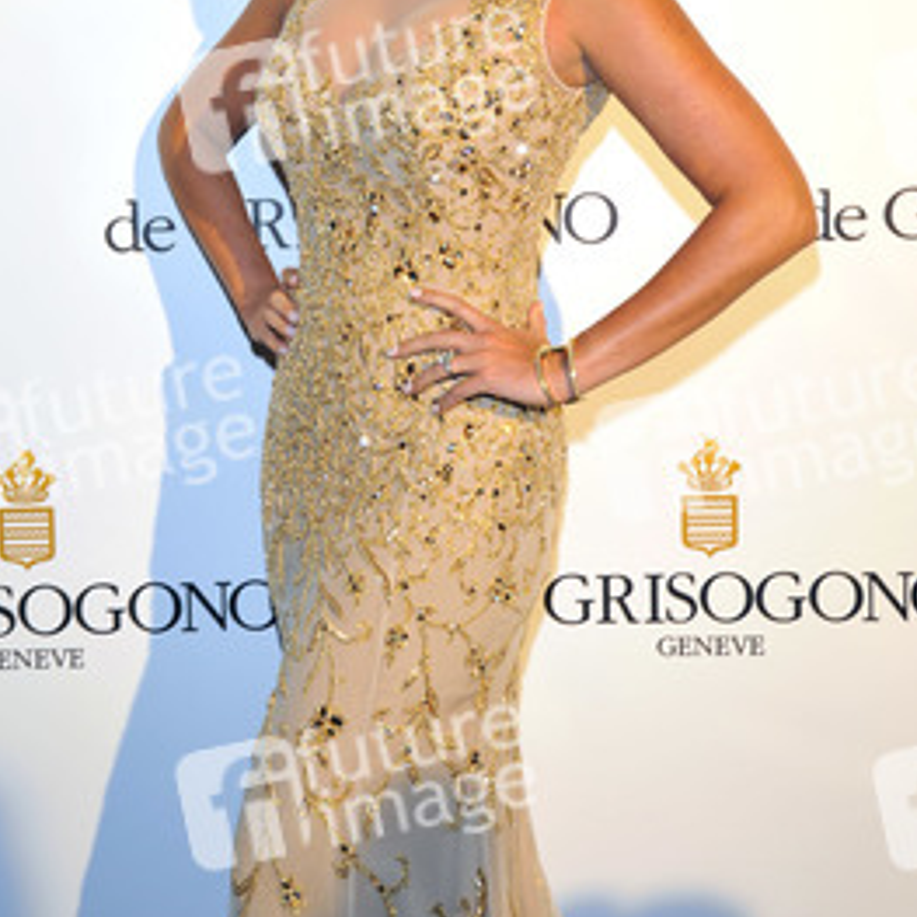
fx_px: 1858
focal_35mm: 62
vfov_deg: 27.5
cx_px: 458
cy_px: 265
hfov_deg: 27.7
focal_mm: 48
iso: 500
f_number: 5.6
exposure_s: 1/100
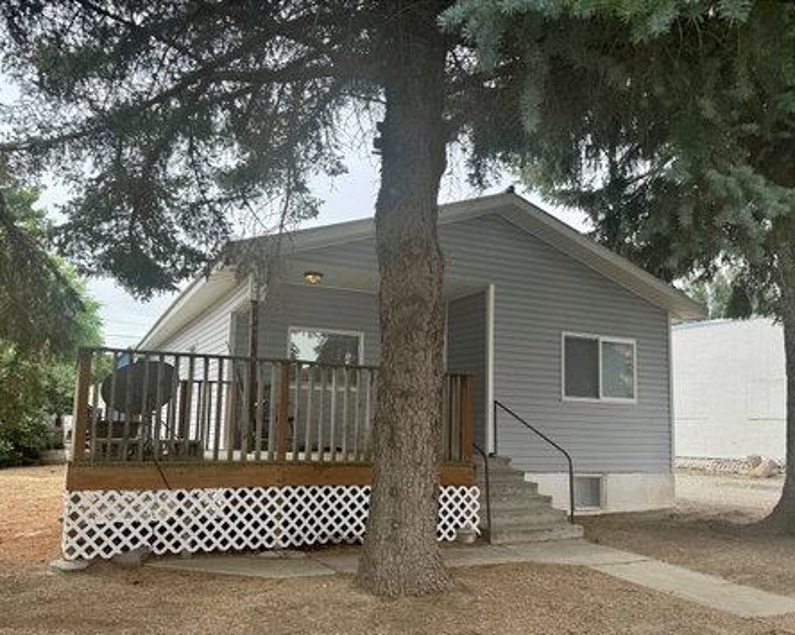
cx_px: 371
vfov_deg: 53.1
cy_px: 342
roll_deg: -1.8
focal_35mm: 27
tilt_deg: +5.9
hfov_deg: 64.0
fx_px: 635
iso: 80
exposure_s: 1/1261
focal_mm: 6.76
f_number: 1.78
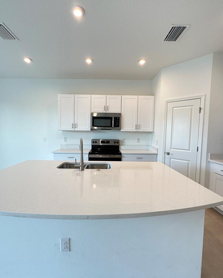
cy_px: 141
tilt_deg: -4.8
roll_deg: -1.5
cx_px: 106
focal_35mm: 17
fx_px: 140
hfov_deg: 76.9
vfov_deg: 89.6
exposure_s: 1/120
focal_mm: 2.22
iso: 160
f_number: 2.2
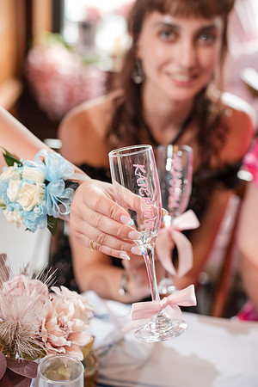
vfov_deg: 24.8
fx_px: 881
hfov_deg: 16.7
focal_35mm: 82
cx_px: 129
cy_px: 194
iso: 4000
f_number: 4
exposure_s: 1/250
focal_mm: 82
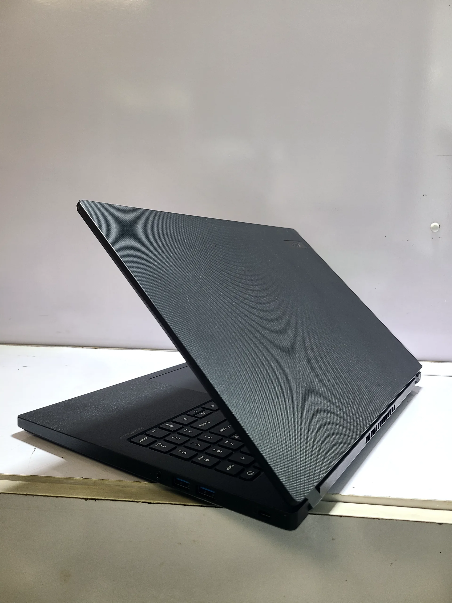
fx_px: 453
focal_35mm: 26
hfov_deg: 53.1
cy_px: 302
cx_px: 226
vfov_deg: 67.3
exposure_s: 1/50
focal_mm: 5.4
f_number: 1.8
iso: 100
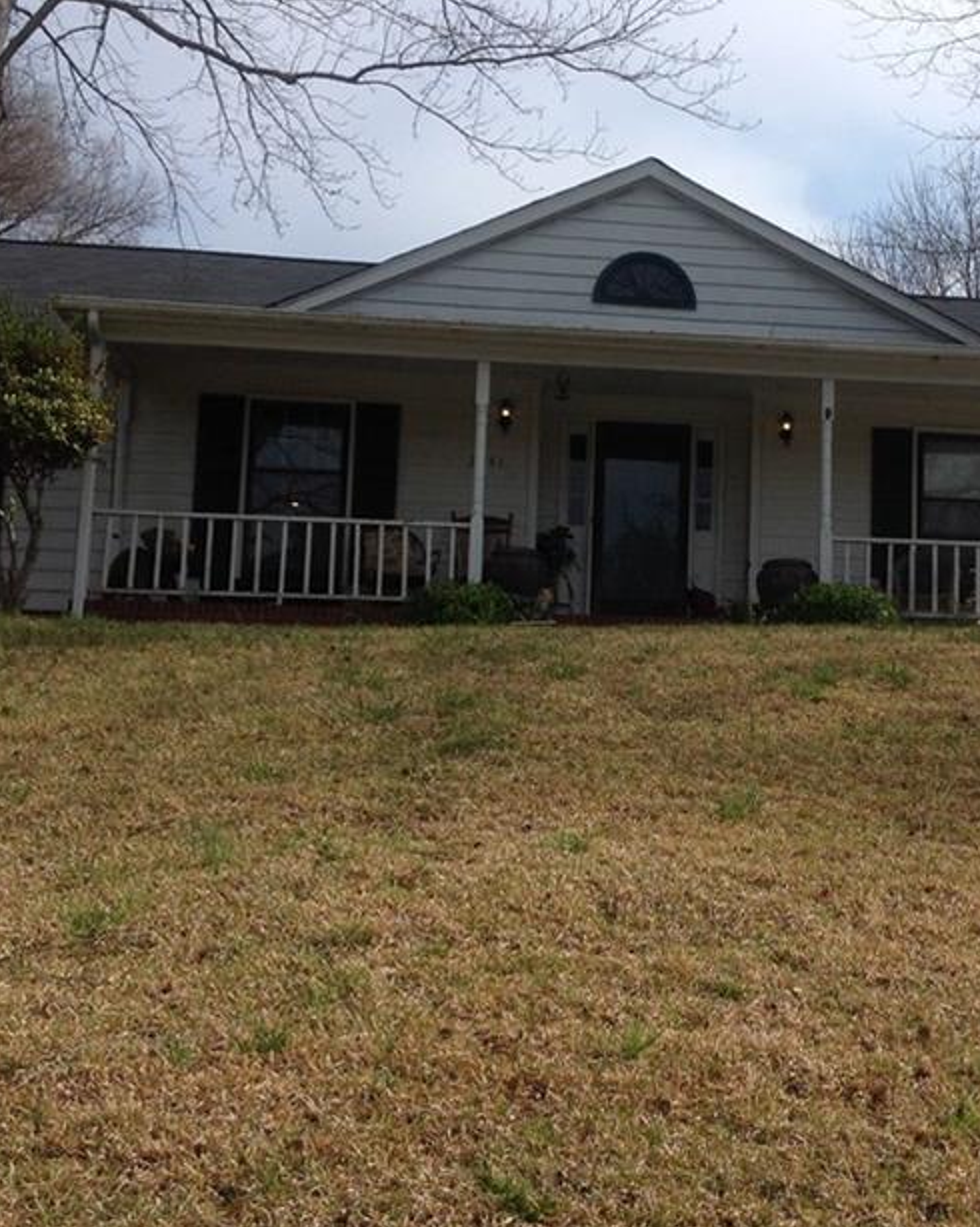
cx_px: 714
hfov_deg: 26.4
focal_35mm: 57
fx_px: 2068
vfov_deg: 33.0
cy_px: 566
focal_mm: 4.28
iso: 50
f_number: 2.4
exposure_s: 1/2519
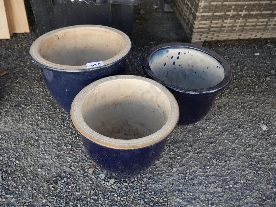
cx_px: 138
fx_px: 255
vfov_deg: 44.2
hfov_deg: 56.8
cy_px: 104
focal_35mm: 32
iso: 200
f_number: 4.5
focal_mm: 16
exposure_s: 1/125
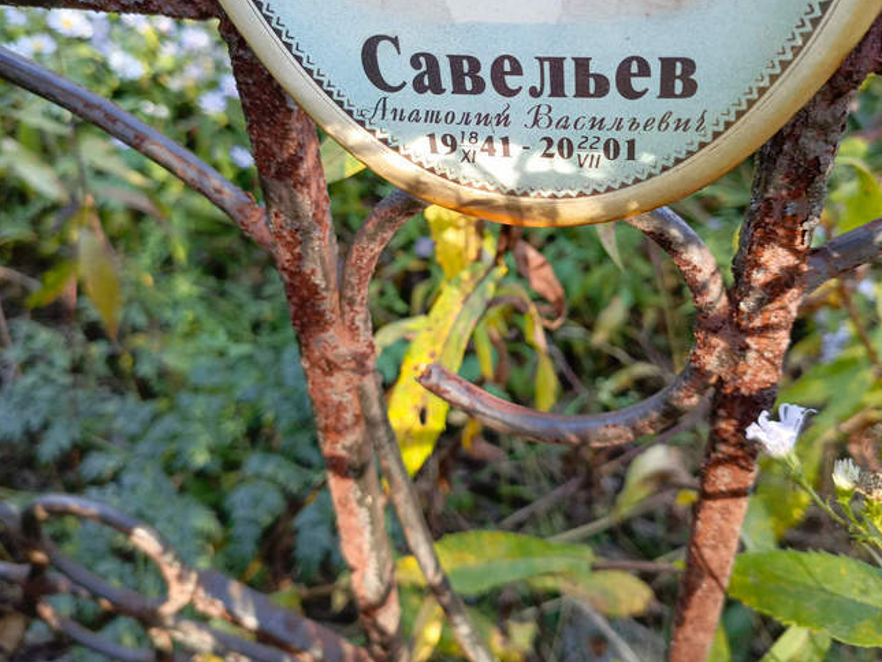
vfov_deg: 45.2
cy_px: 260
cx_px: 477
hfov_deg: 58.3
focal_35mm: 31
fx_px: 790
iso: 215
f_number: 1.69
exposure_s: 1/100
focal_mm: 4.76
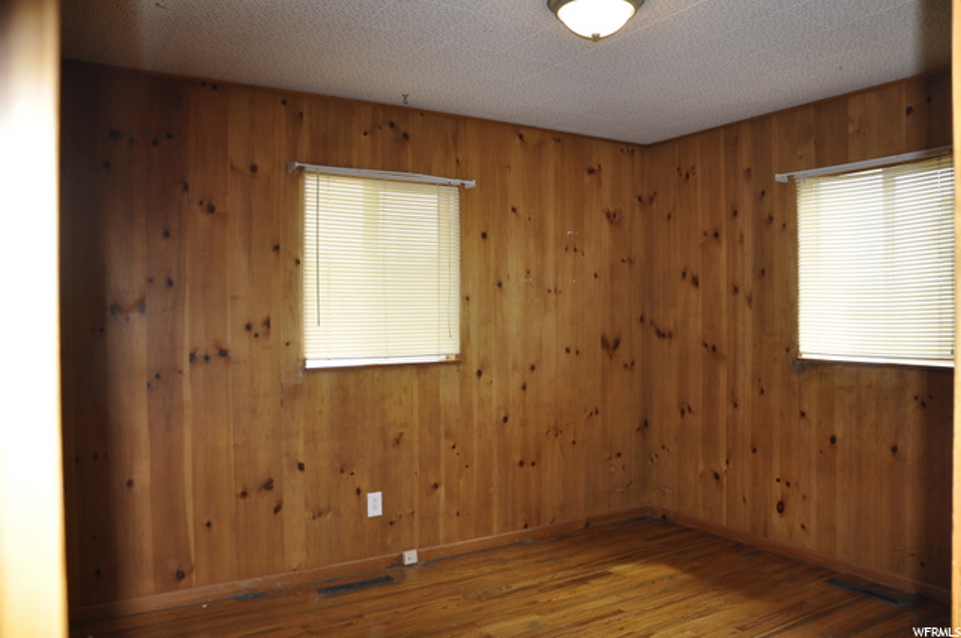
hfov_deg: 67.4
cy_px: 319
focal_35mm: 27
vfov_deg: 47.8
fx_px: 720
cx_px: 480
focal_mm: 18
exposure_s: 1/60
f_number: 3.5
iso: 200
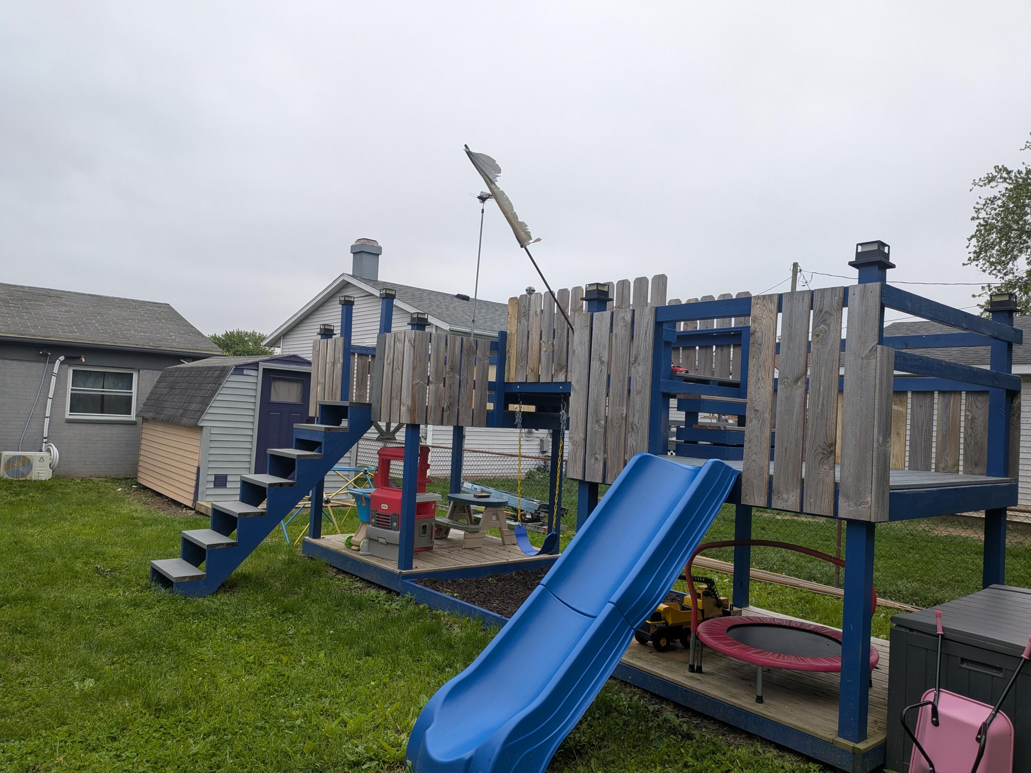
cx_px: 516
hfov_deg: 71.6
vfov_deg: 56.8
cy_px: 386
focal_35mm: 24
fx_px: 715
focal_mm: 4.53
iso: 29
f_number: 1.7
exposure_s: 1/600
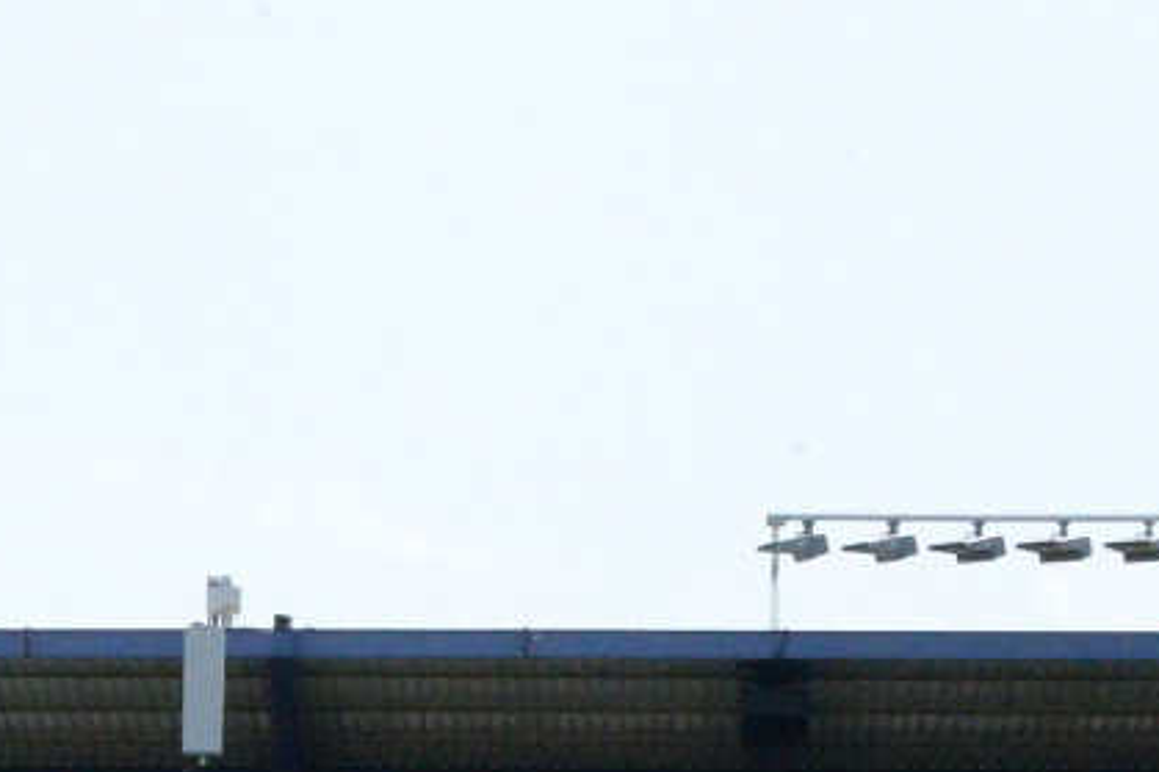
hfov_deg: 6.3
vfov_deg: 4.3
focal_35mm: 321
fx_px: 10330
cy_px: 1168
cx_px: -924
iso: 6400
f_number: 18
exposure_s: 1/1600
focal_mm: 70
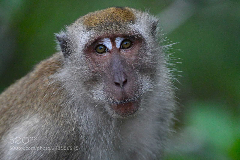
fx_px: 6998
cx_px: 120
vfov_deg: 1.3
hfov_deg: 2.0
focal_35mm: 1050
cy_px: 80
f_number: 6.3
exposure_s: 1/1600
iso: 10000
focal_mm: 700
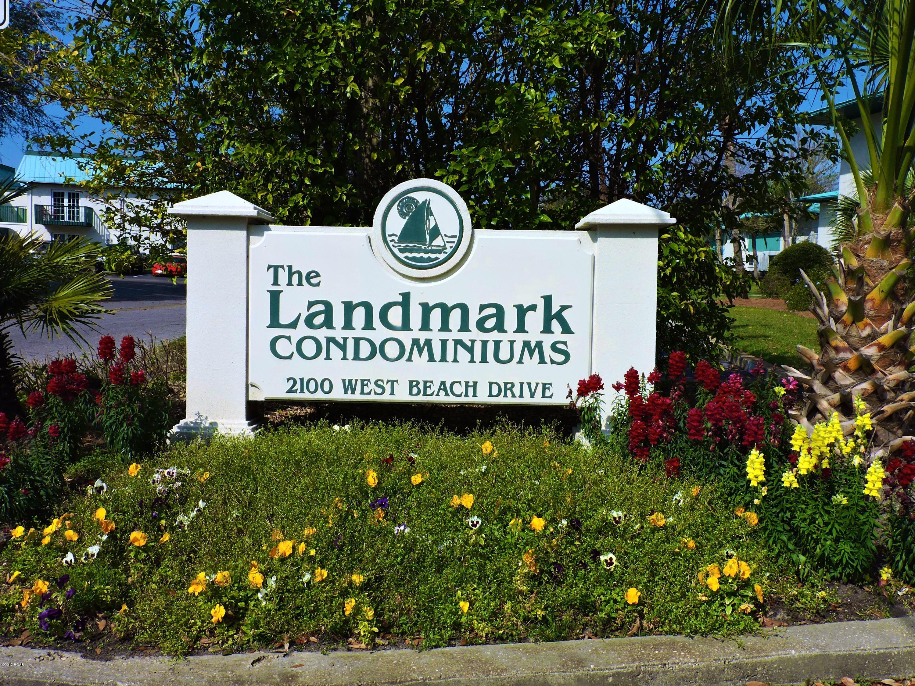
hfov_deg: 55.4
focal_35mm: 33
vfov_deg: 42.9
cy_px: 343
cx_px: 458
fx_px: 872
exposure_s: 1/1600
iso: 100
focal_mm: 5.9
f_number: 4.5
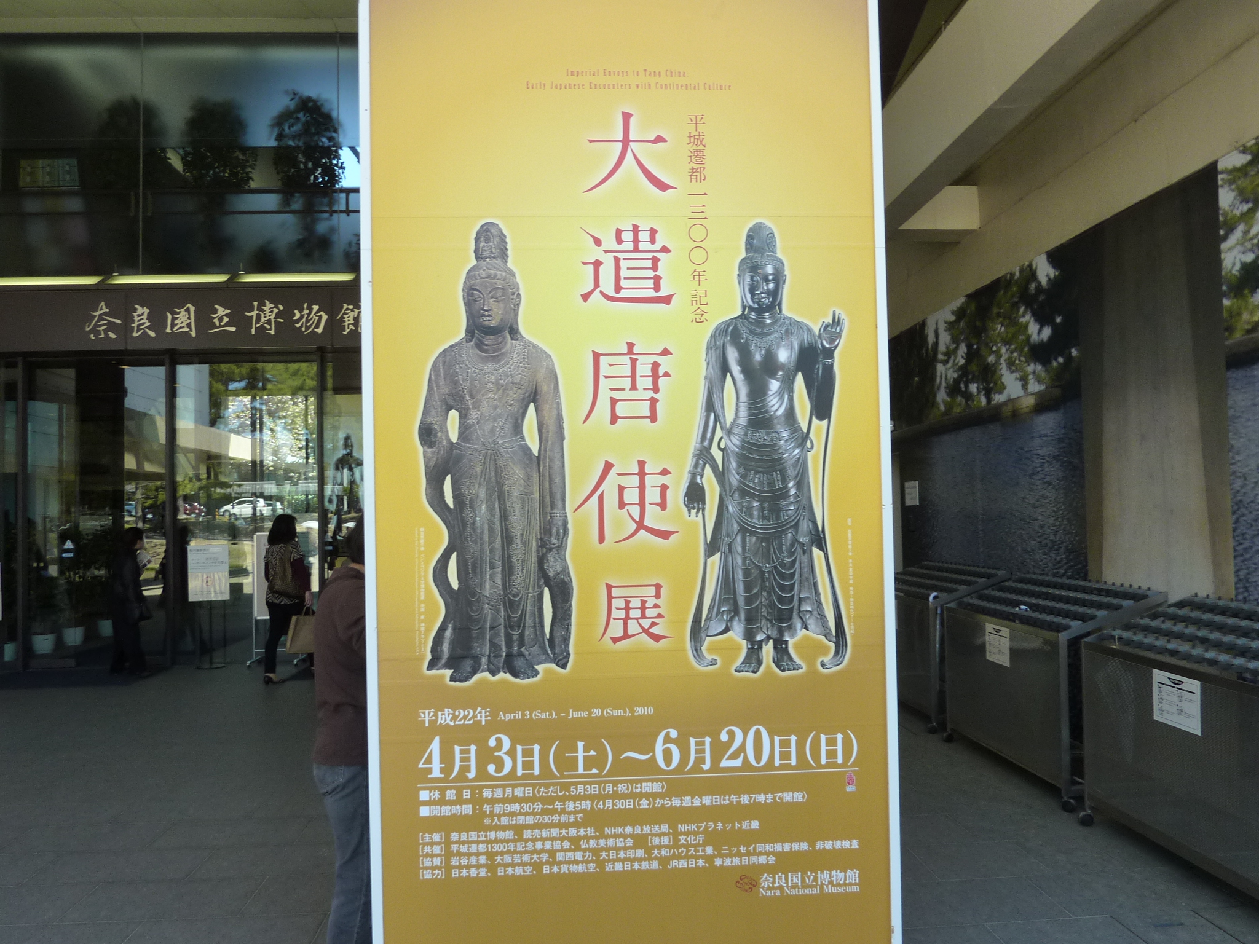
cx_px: 630
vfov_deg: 54.9
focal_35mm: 25
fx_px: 909
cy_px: 472
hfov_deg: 69.4
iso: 125
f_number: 3.5
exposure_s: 1/125
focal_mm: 4.1
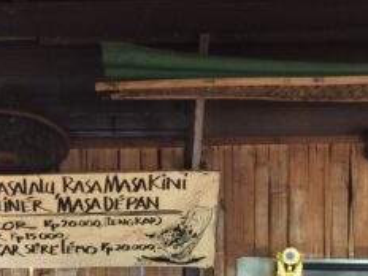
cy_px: 254
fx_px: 797
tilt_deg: -0.1
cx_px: 38
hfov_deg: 25.2
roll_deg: -1.6
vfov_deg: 19.3
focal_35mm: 75
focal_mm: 4.15
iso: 200
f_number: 2.2
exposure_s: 1/33
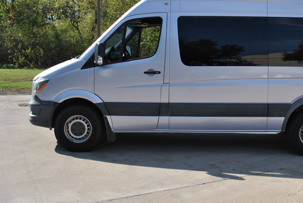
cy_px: 64
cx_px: 208
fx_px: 388
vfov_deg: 29.1
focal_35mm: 46
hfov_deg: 42.0
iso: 100
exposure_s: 1/400
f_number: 5.6
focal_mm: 22
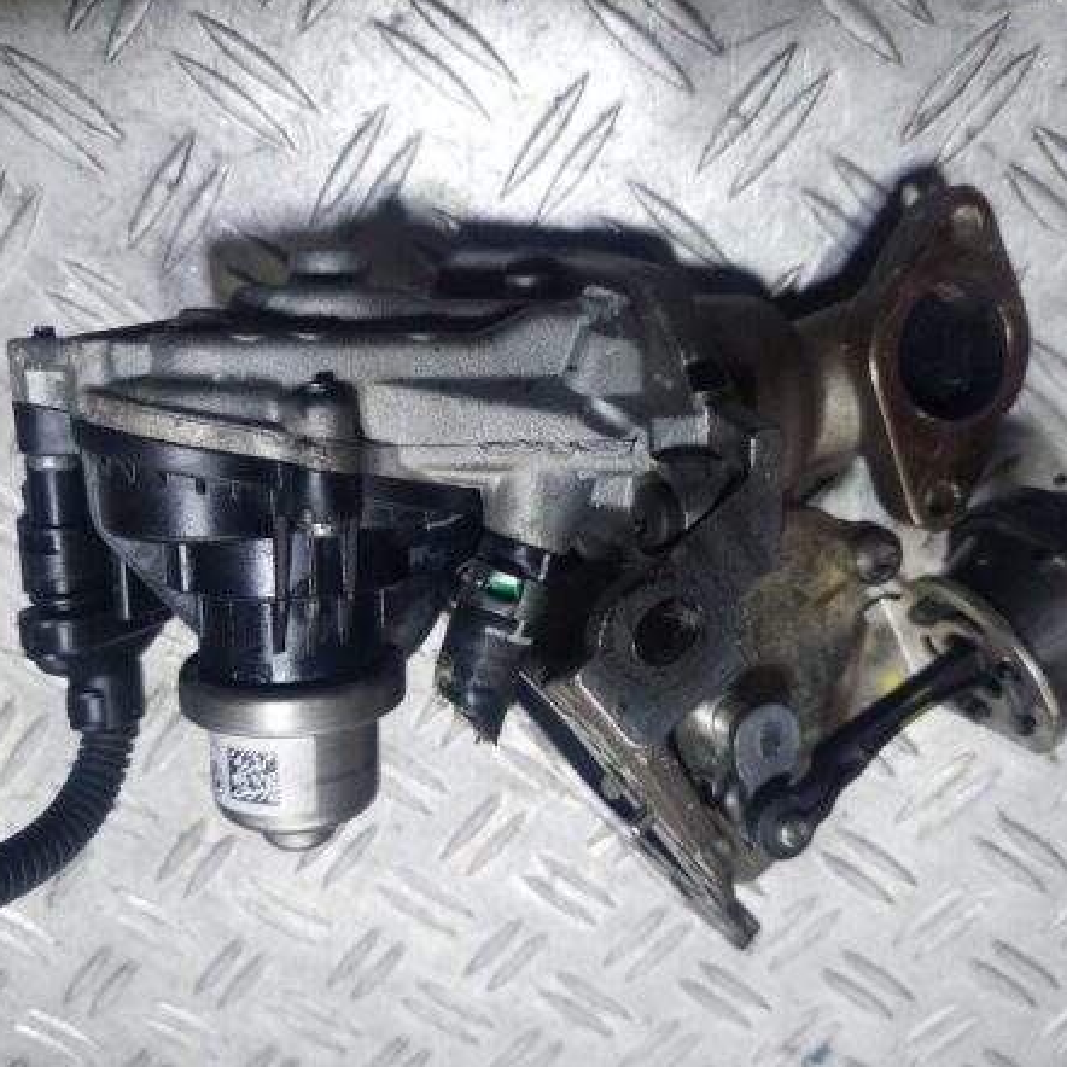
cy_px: 534
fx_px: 1046
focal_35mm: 30
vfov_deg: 54.0
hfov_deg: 54.0
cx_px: 519
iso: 160
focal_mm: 5.23
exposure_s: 1/100
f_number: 1.8
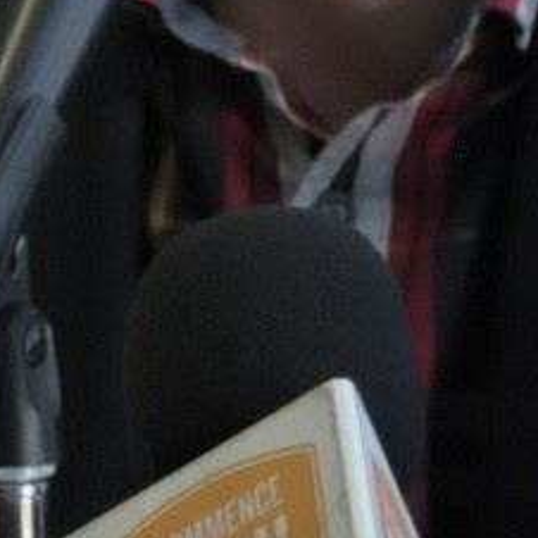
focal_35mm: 604
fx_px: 10621
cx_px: 193
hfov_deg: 2.9
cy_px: -193
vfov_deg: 2.9
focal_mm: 66
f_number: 5.3
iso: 1250
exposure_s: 1/100
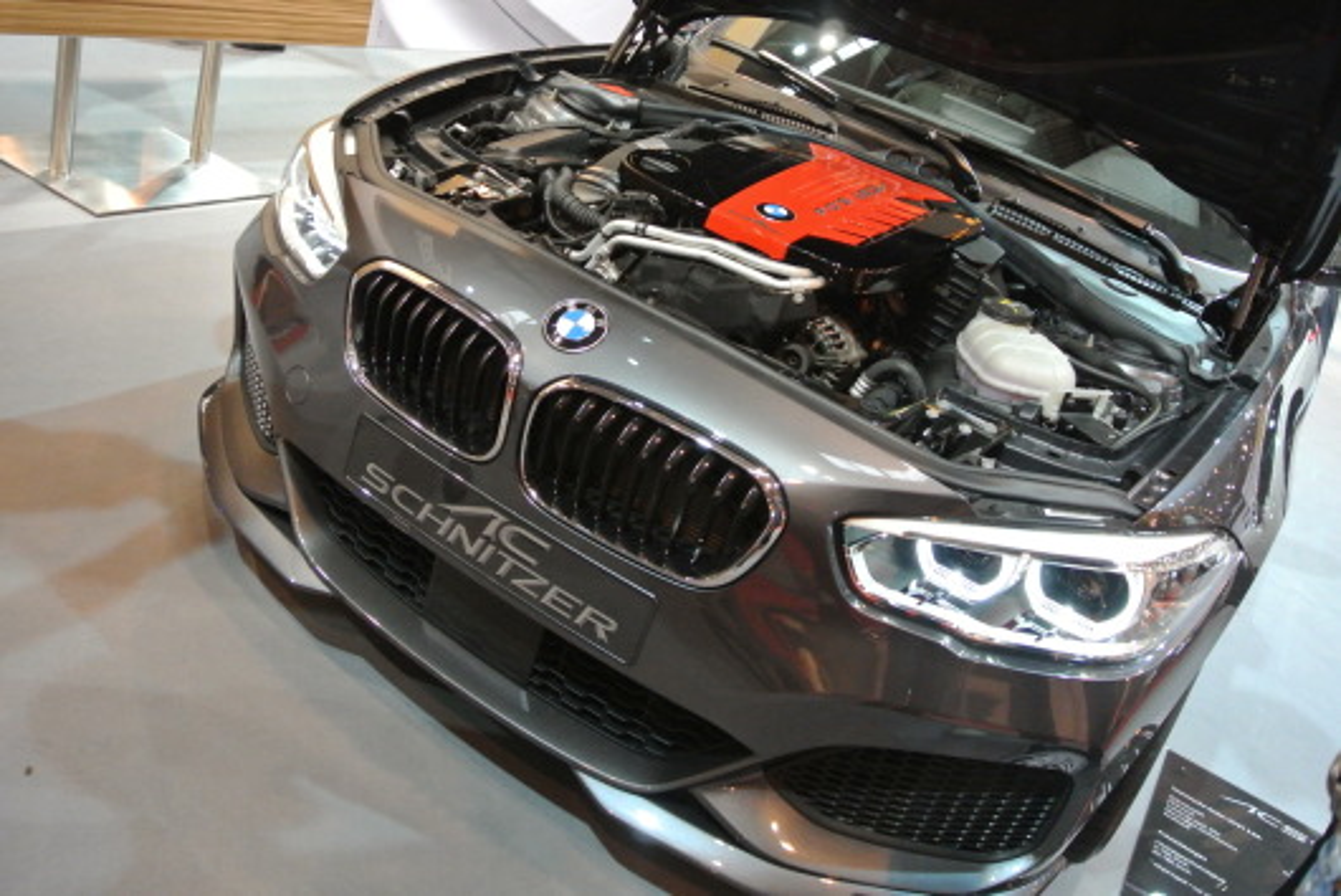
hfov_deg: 60.3
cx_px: 670
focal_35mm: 31
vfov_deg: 42.4
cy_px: 448
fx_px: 1155
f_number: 3.8
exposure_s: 1/125
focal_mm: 11.8
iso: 1600
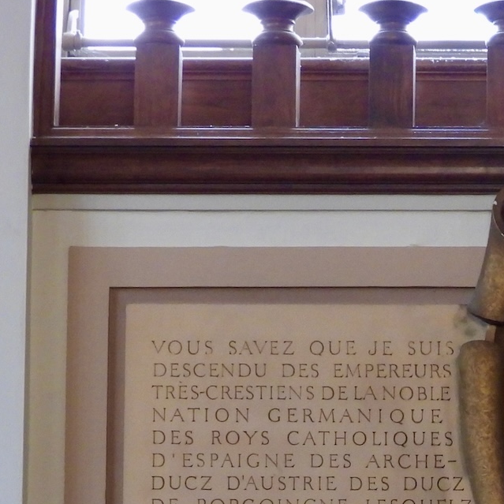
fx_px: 5238
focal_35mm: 318
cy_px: 569
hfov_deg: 5.5
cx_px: 681
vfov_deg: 5.5
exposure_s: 1/25
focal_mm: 20.5
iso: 400
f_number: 4
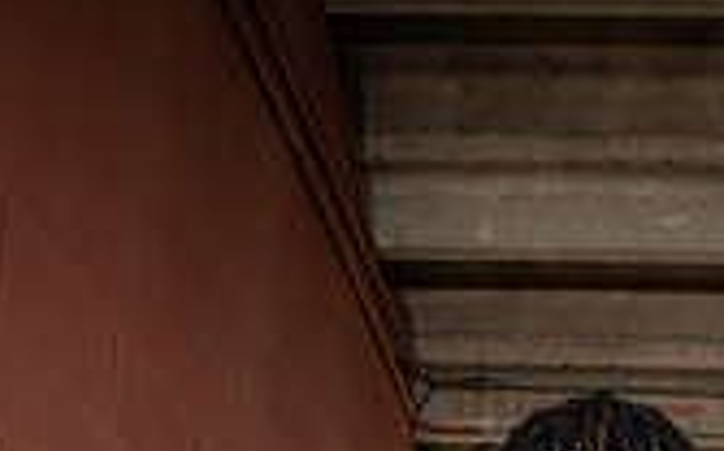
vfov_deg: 15.0
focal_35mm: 66
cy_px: 963
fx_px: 1301
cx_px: 629
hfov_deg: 30.0
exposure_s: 1/400
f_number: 7.1
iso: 160
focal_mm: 24
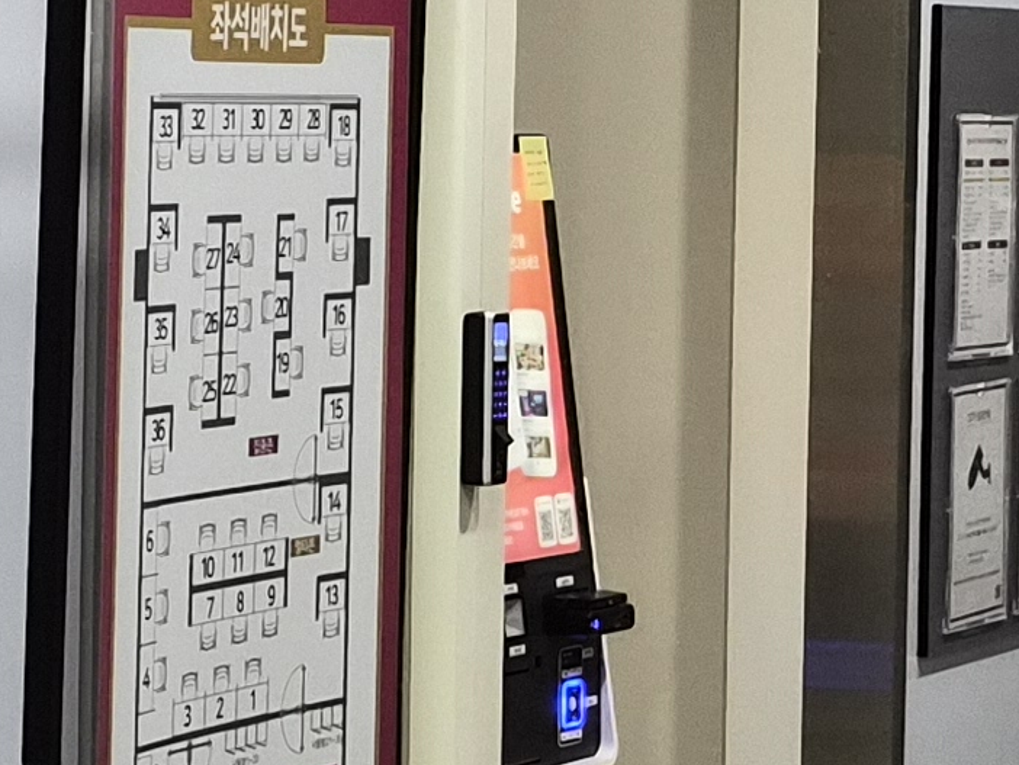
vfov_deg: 11.3
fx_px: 3858
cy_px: 192
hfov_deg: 13.0
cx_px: -1020
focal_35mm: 131
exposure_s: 1/120
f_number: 1.8
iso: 320
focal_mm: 5.4
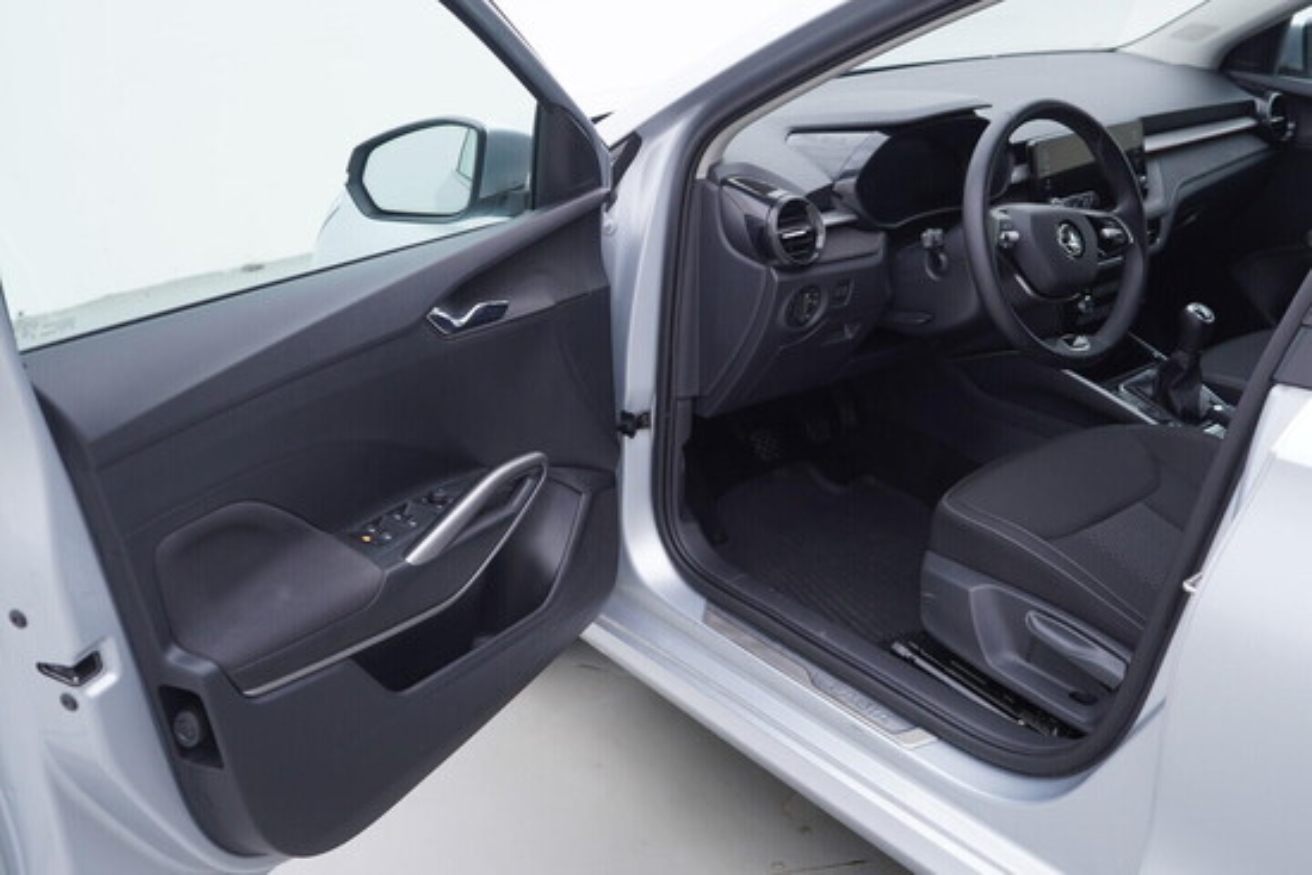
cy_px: 438
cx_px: 656
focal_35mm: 36
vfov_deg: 36.9
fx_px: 1312
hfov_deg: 53.1
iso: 125
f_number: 3.2
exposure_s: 1/50
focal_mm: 24
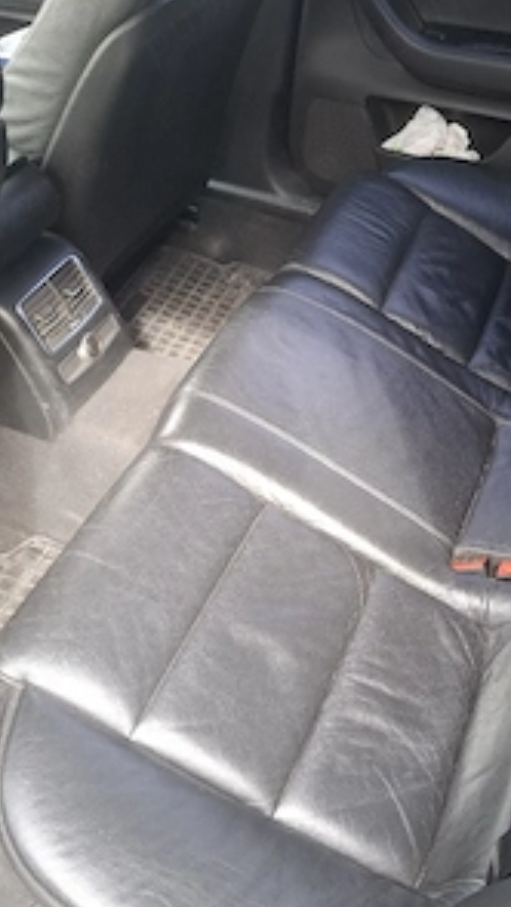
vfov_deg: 57.9
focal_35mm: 34
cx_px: 302
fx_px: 819
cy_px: 501
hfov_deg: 34.6
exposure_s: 1/100
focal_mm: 5.54
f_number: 1.8
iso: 160
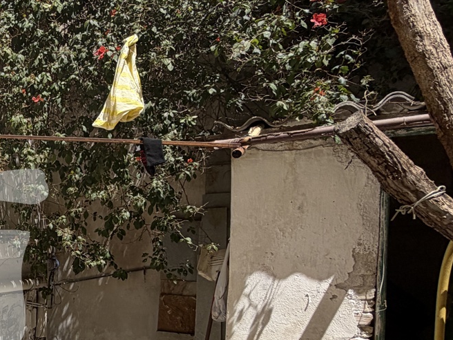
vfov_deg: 34.3
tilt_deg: -4.0
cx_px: -101
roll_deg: +1.0
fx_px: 537
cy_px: 260
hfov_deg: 35.3
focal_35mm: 41
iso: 20
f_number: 2.2
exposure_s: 1/1125
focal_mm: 2.22
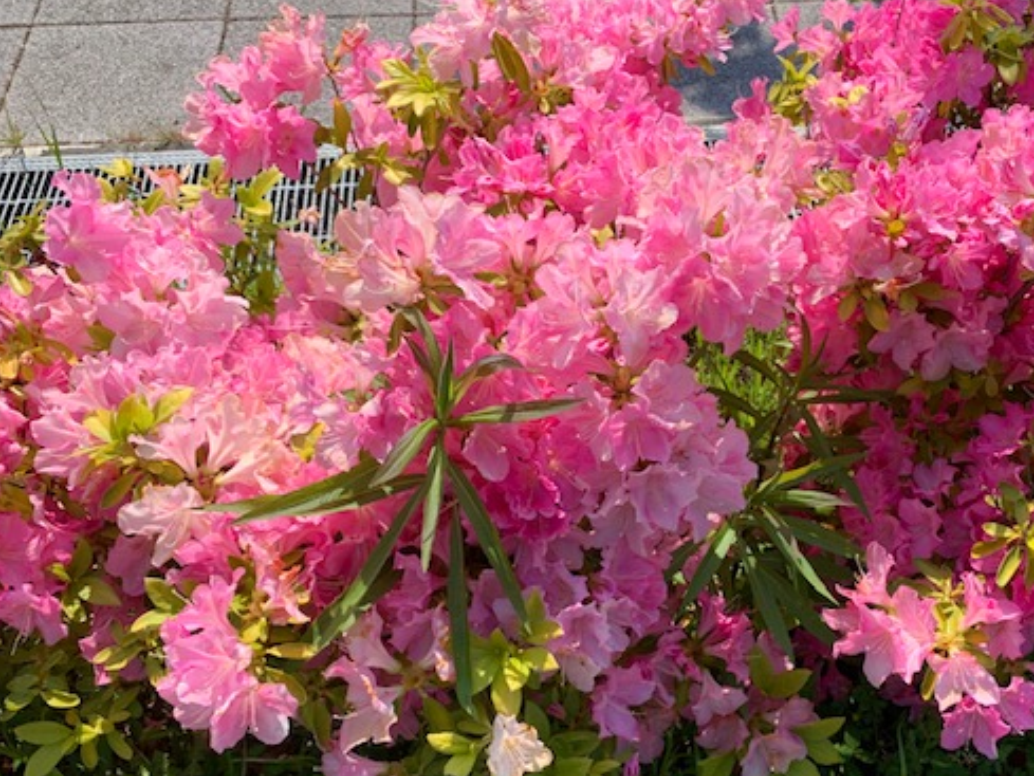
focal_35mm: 34
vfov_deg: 41.6
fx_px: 1016
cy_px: 469
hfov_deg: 53.2
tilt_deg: -54.2
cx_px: 664
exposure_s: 1/1427
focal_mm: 4.25
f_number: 1.8
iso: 25
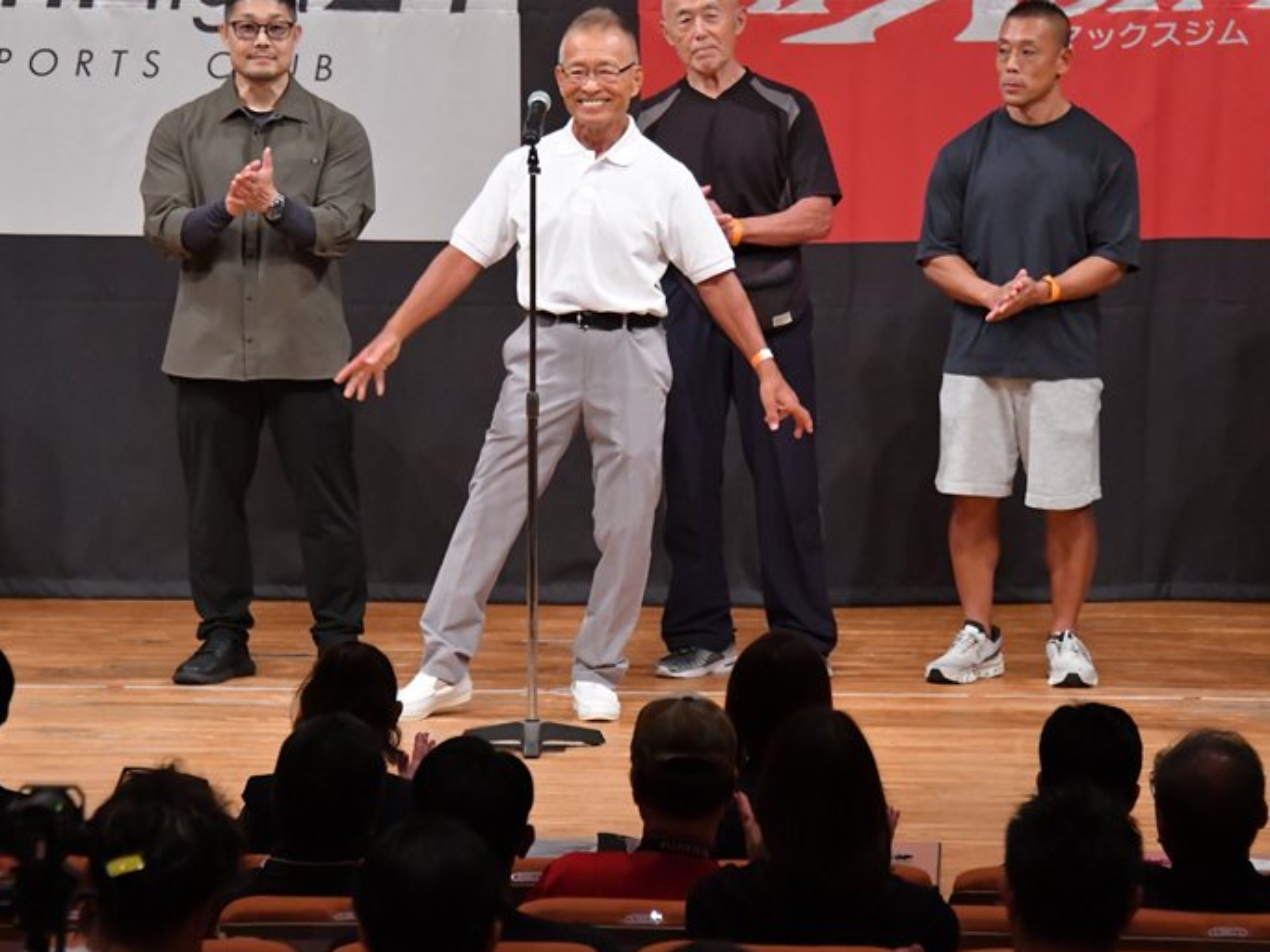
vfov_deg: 5.3
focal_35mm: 278
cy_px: 478
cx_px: 585
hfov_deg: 7.1
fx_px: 10198
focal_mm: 170
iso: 6400
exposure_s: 1/400
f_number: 5.6
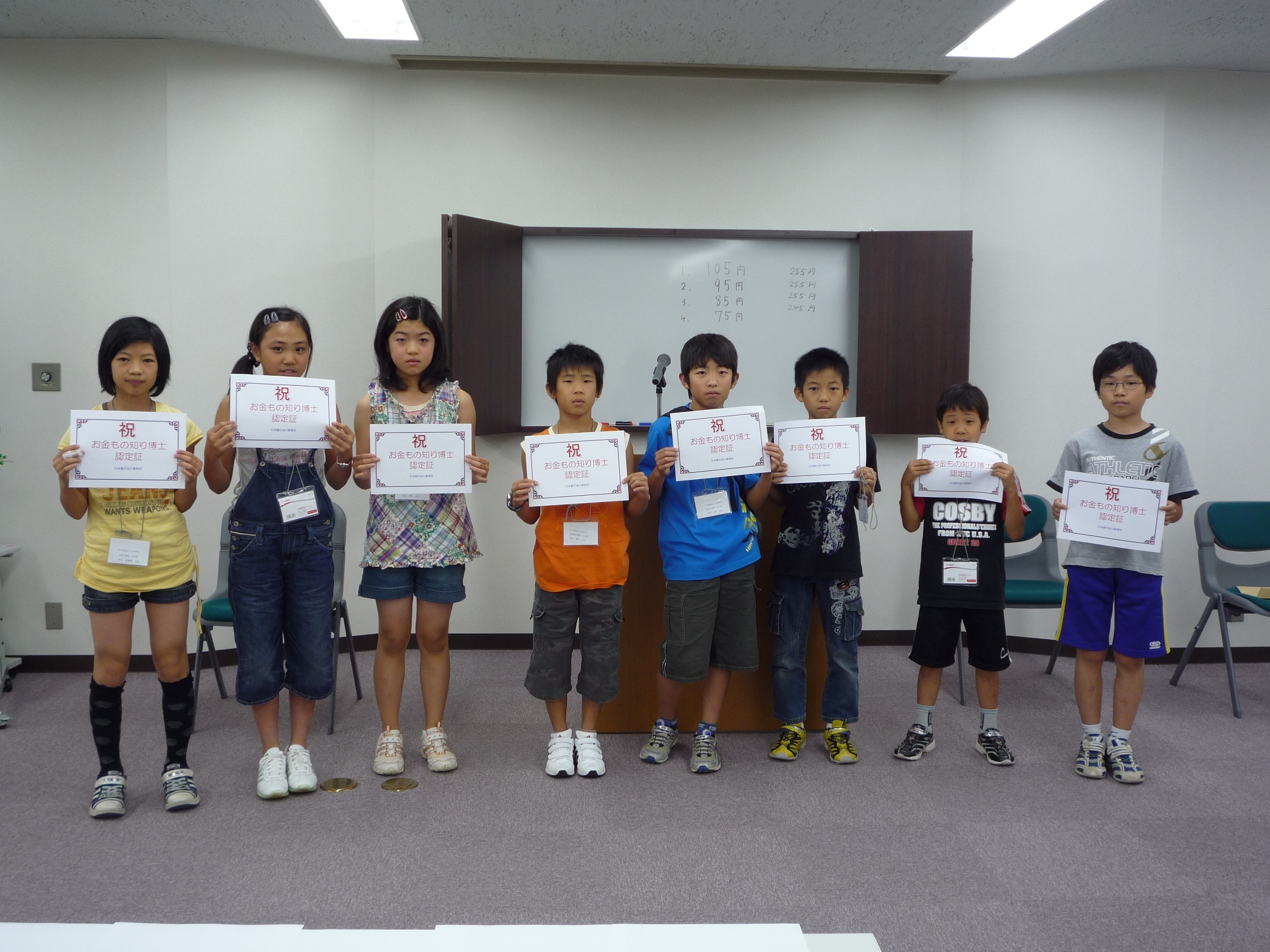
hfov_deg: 55.4
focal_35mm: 33
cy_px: 476
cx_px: 635
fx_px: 1211
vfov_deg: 42.9
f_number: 3.6
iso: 100
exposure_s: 1/40
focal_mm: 5.8
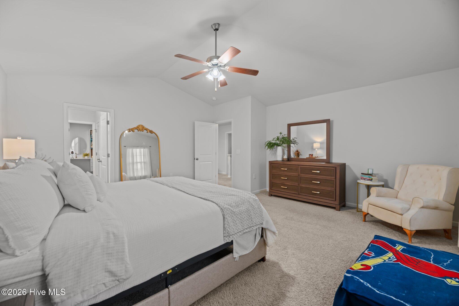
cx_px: 230
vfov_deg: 81.2
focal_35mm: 14
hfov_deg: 104.3
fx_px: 178
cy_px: 153
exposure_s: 1.3
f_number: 9
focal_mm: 14
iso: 400
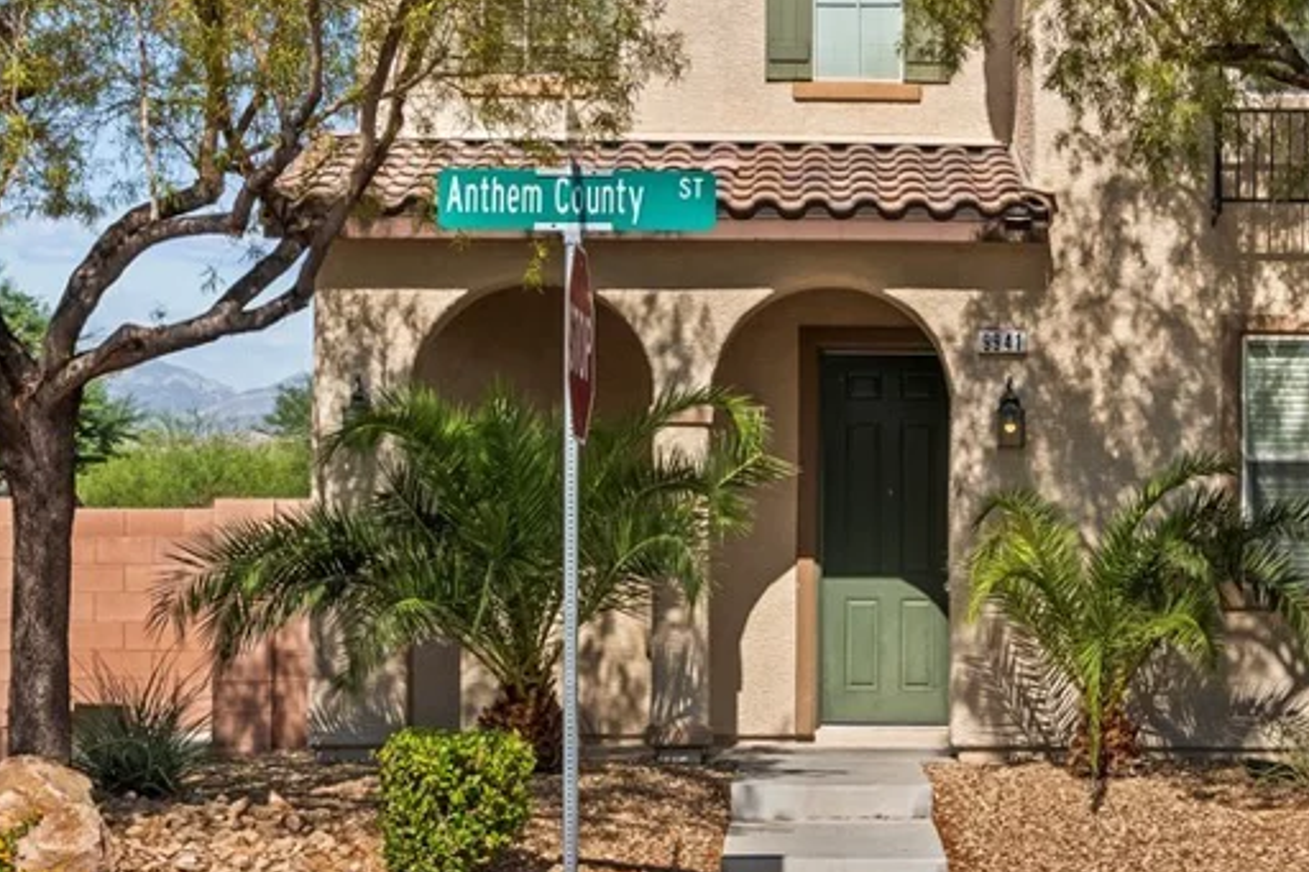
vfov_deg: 16.3
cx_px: 867
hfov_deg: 24.1
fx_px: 3053
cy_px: 453
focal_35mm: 84
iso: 400
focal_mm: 28
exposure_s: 1/8000
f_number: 8
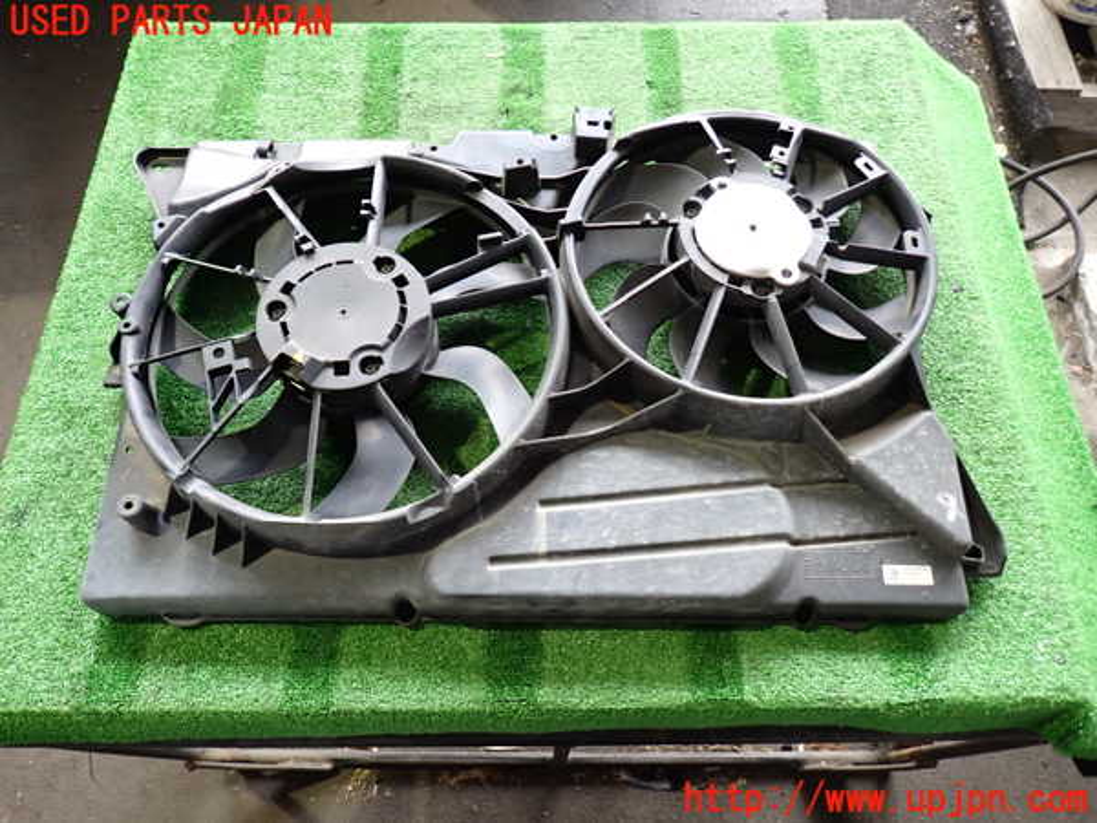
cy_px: 412
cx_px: 548
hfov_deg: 69.4
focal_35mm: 25
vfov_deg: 54.9
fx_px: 792
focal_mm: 4.5
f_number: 2
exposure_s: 1/30
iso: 250
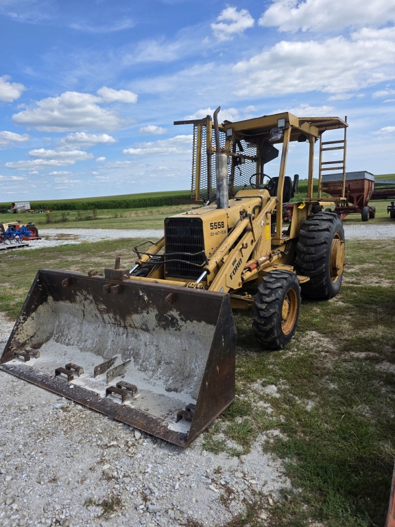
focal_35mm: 23
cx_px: 198
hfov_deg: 58.9
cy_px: 264
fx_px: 350
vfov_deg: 73.9
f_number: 1.7
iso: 80
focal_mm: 6.3
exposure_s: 1/5017
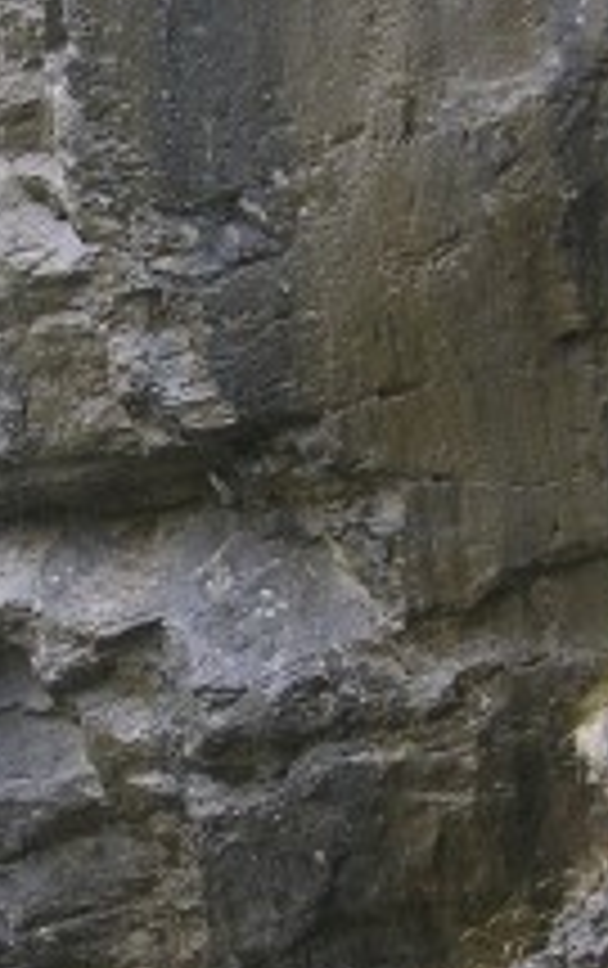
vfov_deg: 15.3
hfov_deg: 9.7
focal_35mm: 136
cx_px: 171
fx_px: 3594
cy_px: 603
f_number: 3.6
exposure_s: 1/69
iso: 50
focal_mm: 9.2
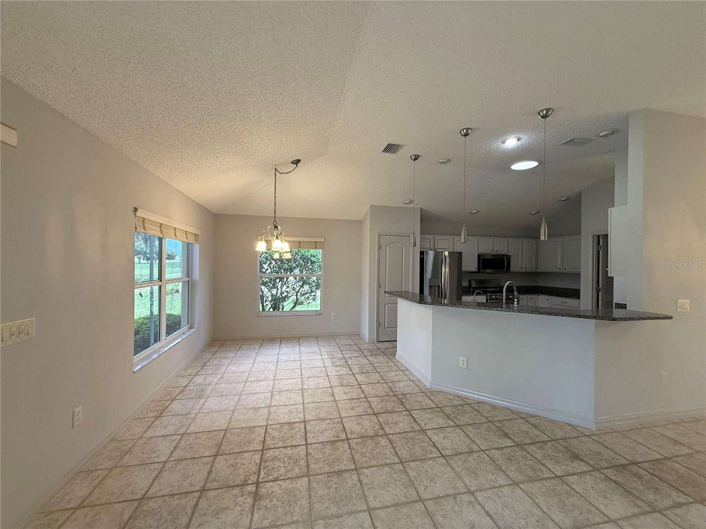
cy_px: 264
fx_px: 286
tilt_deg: +0.6
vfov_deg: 85.7
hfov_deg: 102.1
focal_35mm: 14
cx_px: 353
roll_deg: -0.7
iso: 250
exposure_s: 1/120
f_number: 2.2
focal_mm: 2.22
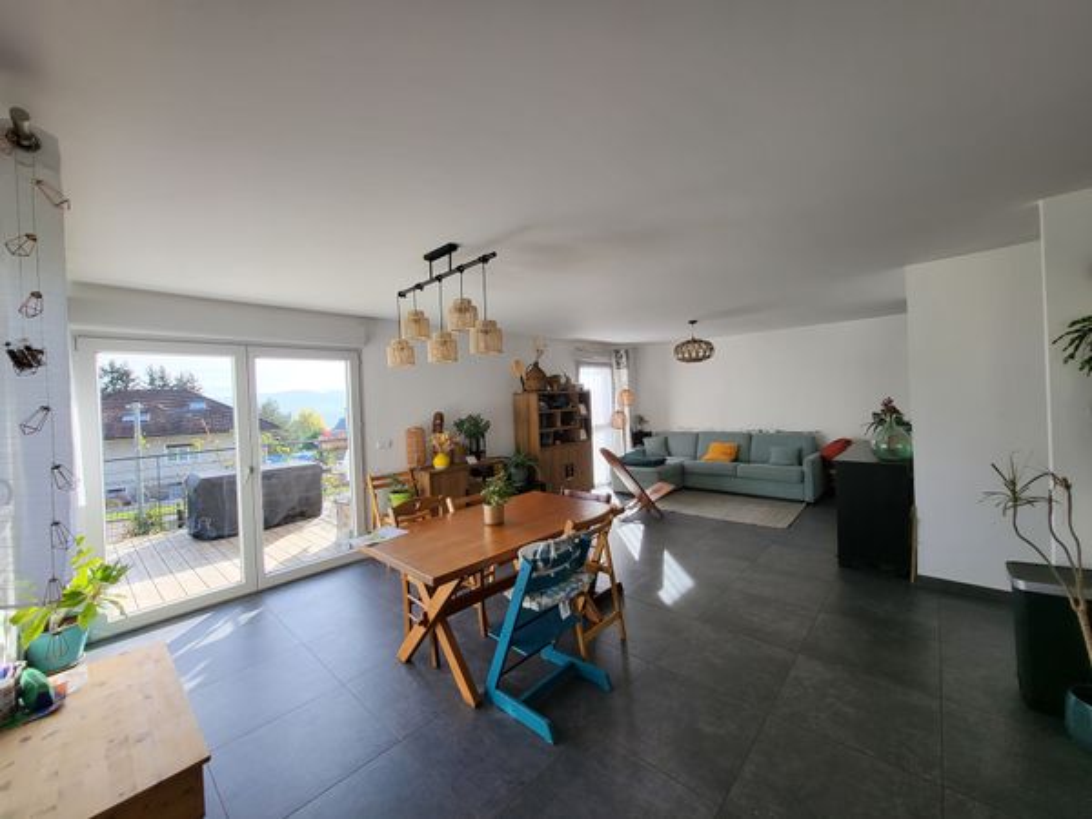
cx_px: 546
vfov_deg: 89.9
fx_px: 410
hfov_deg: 106.2
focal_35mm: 13
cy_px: 410
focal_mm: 1.74
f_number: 2.2
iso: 32
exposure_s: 1/103
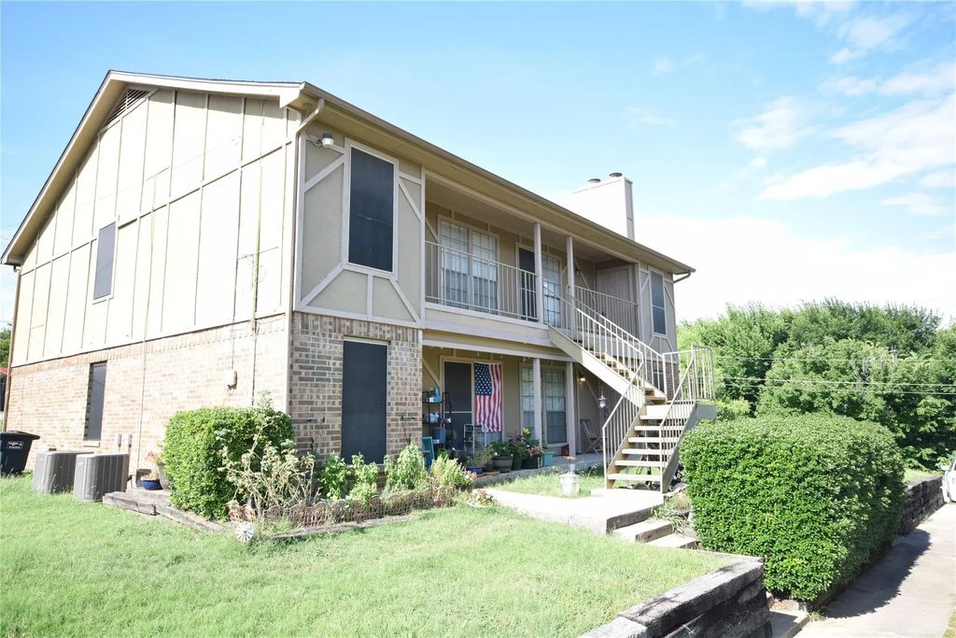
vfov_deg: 56.2
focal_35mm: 22
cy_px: 319
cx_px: 478
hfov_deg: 77.3
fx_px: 598
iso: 400
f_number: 8
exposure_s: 1/250
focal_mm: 15
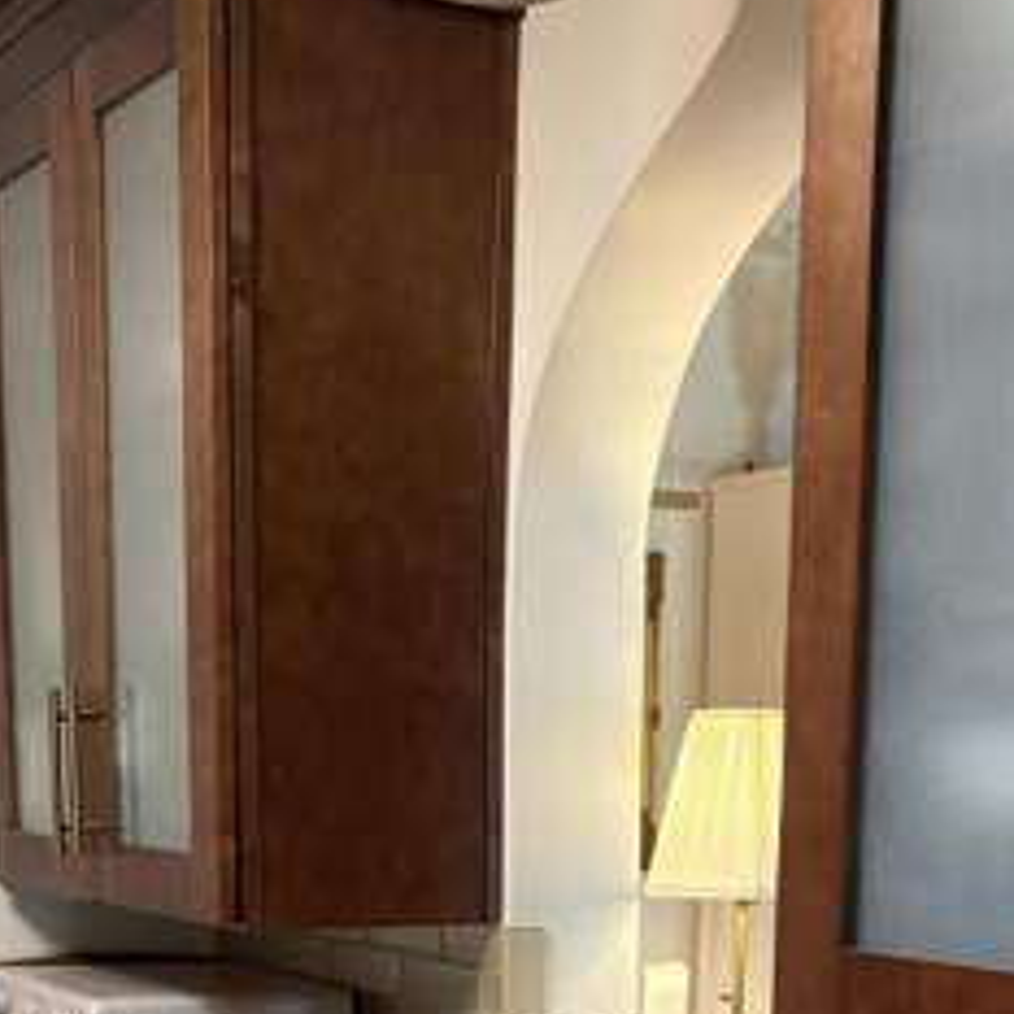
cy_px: 1114
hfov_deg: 27.3
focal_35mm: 63
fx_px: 2088
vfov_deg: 25.3
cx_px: 579
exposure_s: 1/60
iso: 200
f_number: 1.6
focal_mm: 5.96
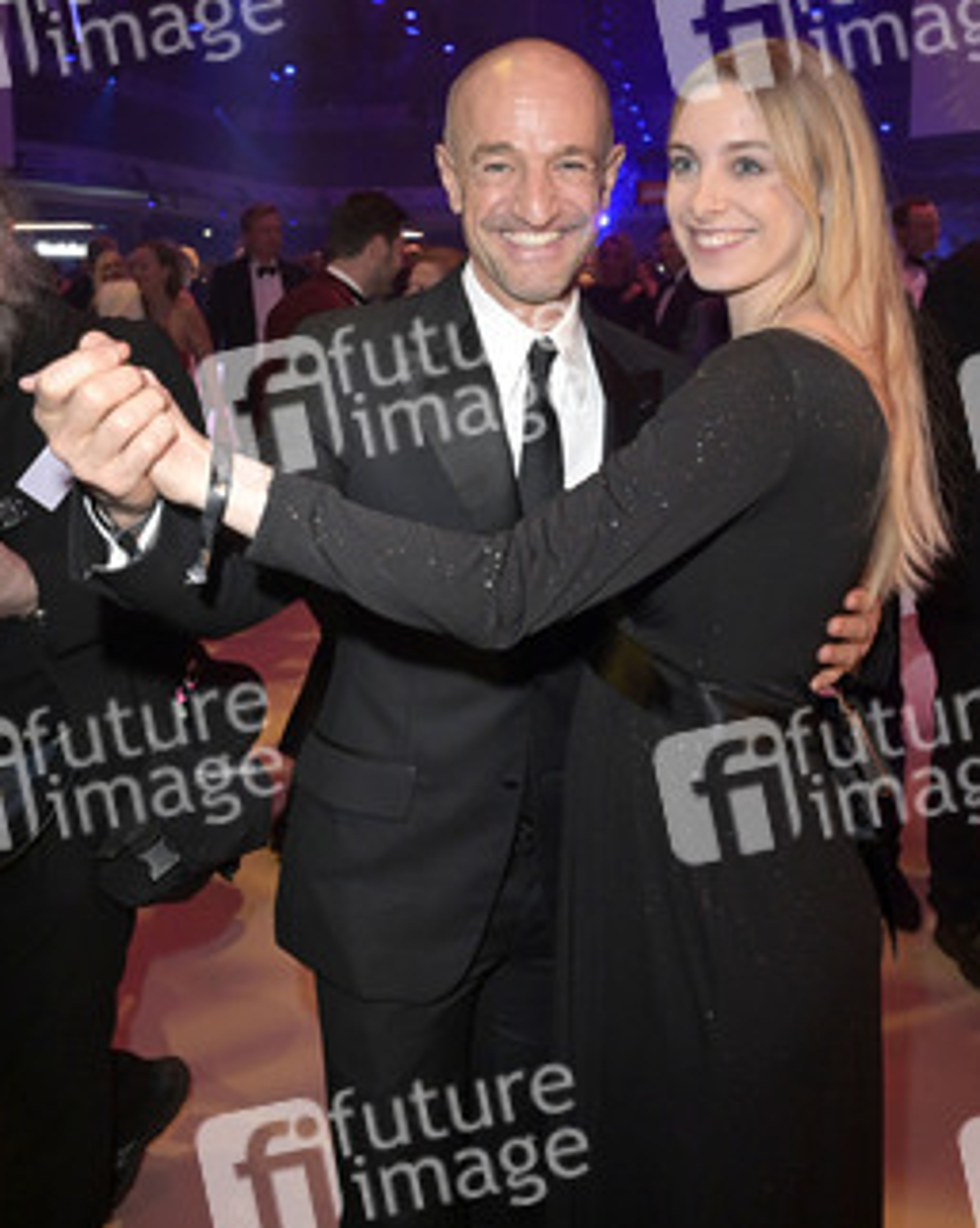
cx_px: 503
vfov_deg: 62.2
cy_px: 583
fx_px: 1017
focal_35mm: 28
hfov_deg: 51.5
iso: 4000
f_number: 5.6
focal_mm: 24
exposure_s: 1/250
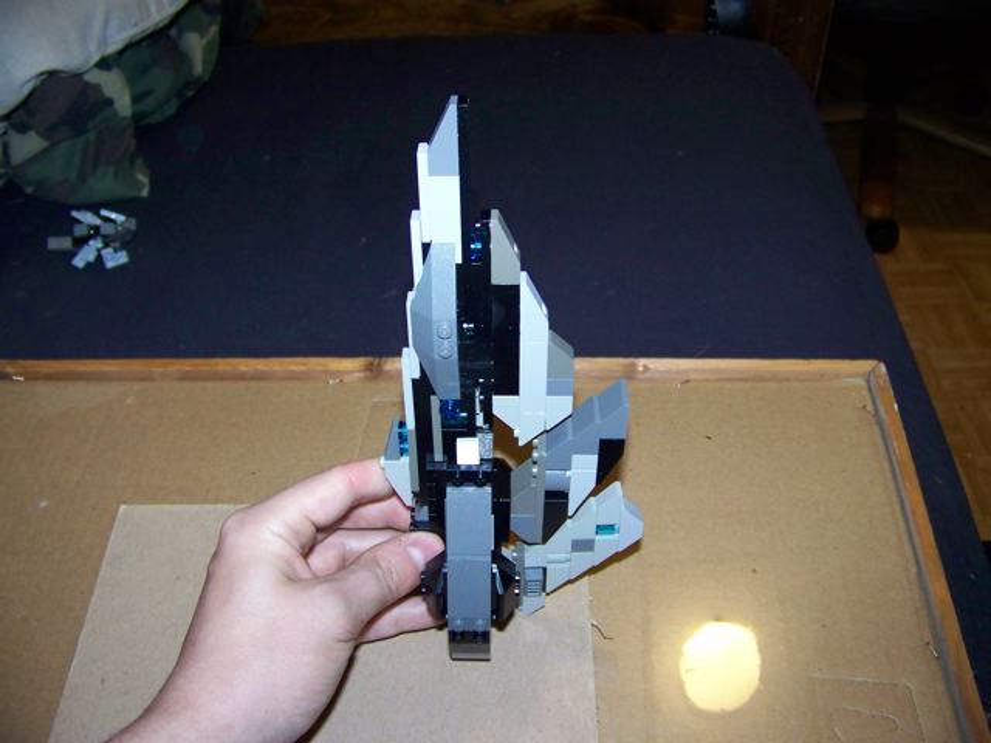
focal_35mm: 36
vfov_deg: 39.7
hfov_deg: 51.4
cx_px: 496
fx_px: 1031
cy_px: 372
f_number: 2.8
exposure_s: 1/30
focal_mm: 5.85
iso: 200
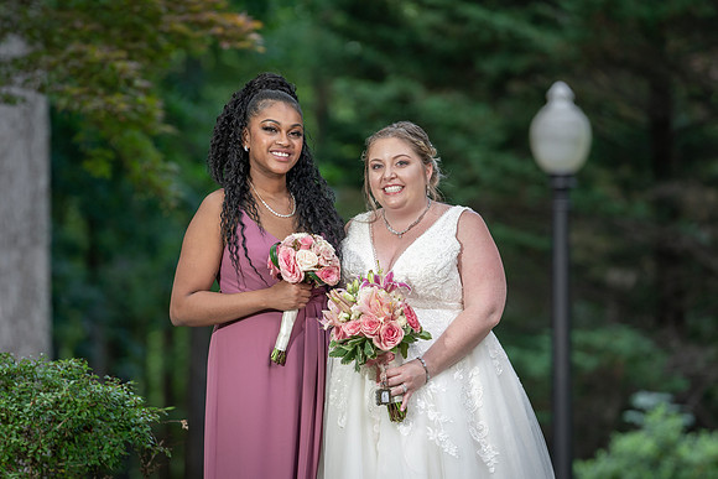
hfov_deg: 10.4
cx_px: 359
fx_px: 3950
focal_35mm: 198
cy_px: 240
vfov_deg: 6.9
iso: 400
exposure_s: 1/200
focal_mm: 198
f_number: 4
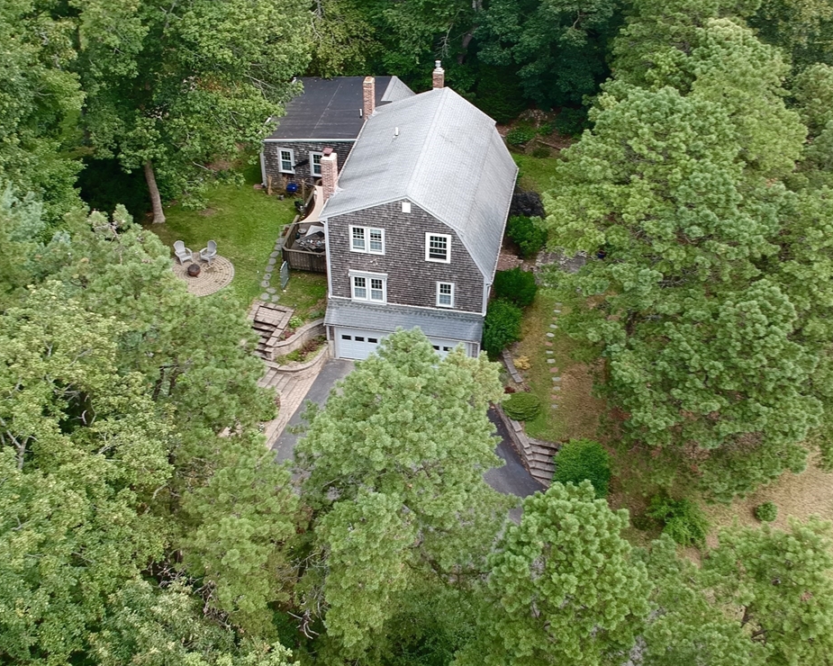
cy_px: 326
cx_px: 415
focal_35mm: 27
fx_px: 666
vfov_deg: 53.2
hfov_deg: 64.1
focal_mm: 4.49
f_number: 2.6
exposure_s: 1/240
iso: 100
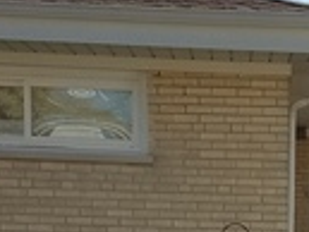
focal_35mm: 129
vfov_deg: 11.1
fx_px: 1153
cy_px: 340
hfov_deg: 15.0
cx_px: 311
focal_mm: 4.2
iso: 40
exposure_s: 1/2328
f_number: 1.7
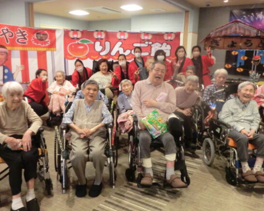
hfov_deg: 54.2
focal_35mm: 33
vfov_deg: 44.5
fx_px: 258
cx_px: 126
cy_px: 105
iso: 500
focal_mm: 5.64
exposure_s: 1/60
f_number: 2.9
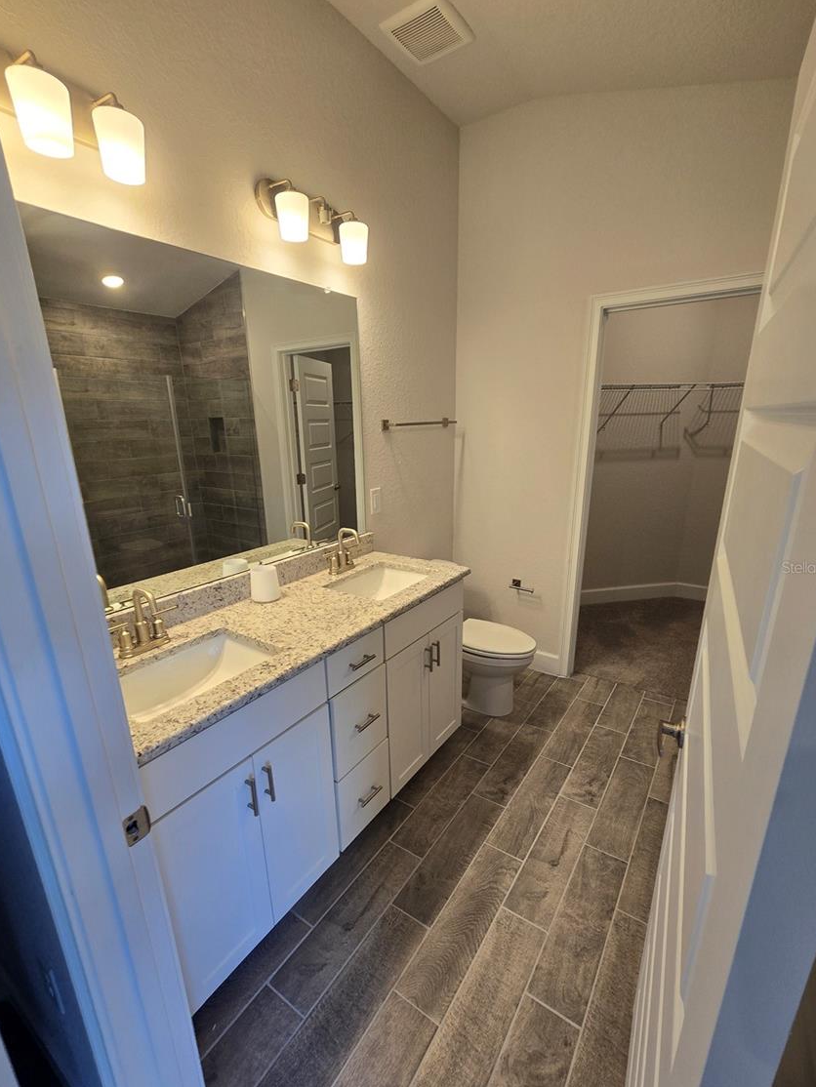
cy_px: 567
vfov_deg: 102.0
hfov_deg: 85.7
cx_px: 412
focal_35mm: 14
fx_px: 440
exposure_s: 1/60
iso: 64
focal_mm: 2.2
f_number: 2.2
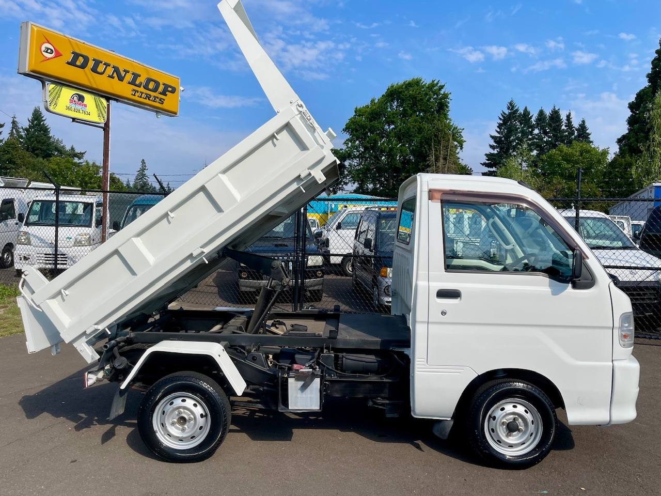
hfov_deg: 69.4
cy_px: 248
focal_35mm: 25
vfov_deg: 54.9
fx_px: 477
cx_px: 330
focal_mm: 5.1
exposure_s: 1/5128
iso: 32
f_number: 1.6
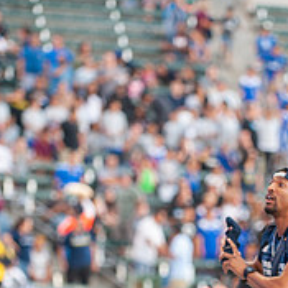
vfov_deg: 4.1
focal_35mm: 422
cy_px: 306
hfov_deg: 4.1
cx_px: 276
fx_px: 3972
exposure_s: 1/320
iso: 1250
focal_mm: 150
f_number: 2.8
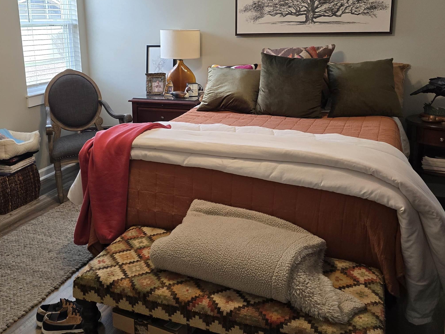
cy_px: 114
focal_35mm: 35
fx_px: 450
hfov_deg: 52.2
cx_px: 174
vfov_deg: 40.2
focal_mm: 6.3
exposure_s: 1/120
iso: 250
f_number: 1.7
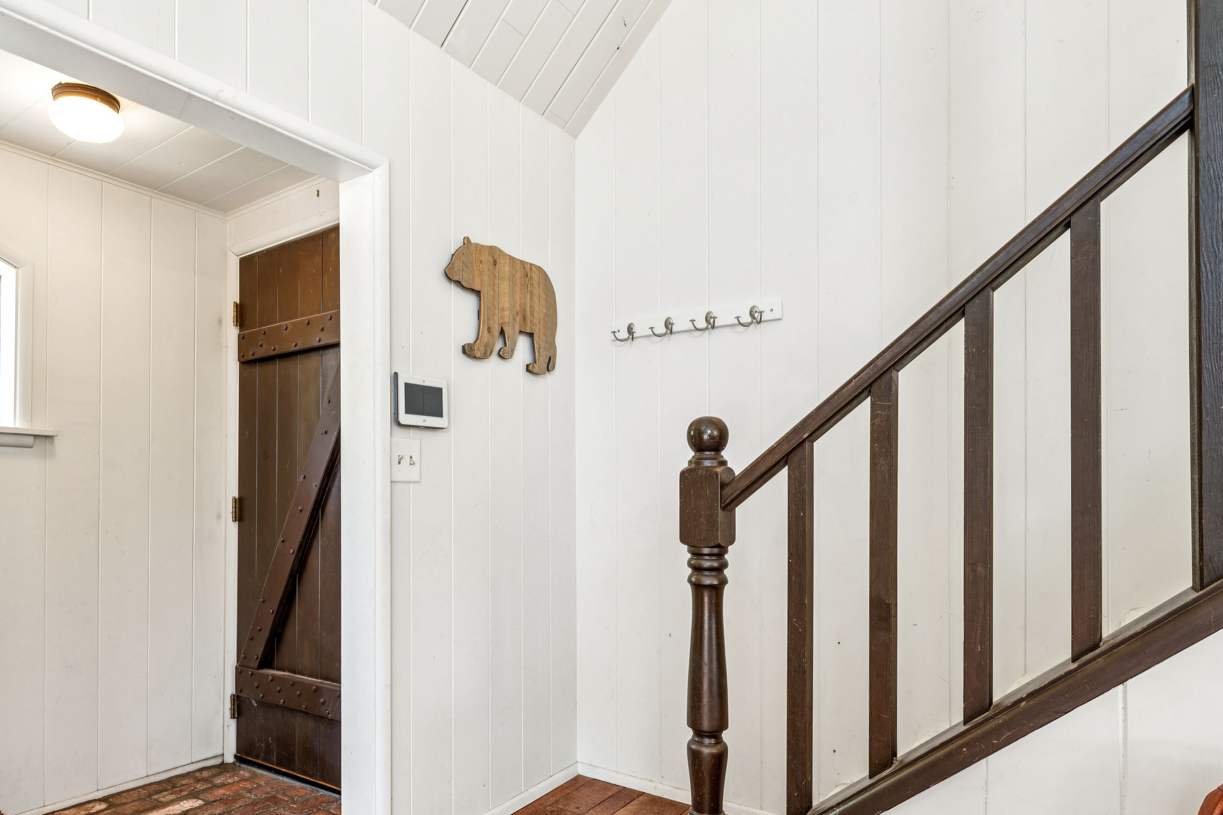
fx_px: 776
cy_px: 492
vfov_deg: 55.0
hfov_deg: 75.8
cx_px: 507
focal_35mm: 23
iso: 100
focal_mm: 18.7
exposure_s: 1/1.25
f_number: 13
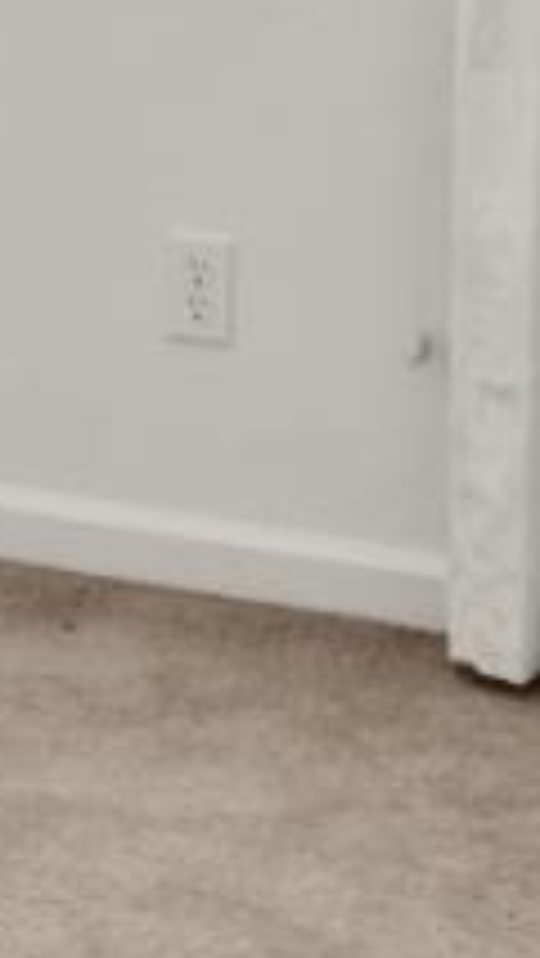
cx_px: -724
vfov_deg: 17.0
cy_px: -310
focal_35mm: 118
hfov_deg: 9.3
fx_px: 3000
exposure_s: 1/1.67
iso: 100
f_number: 8
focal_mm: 16
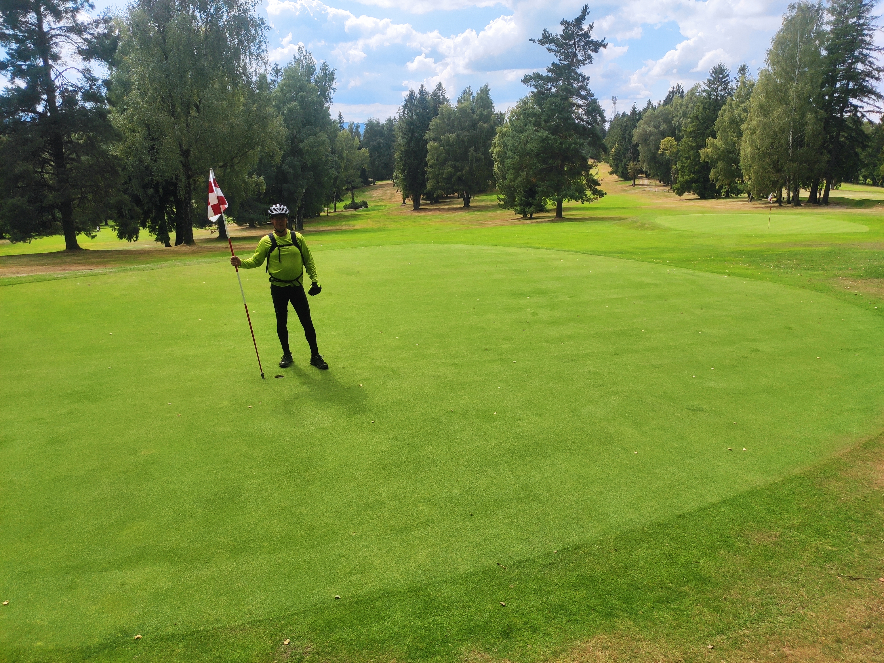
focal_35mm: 26
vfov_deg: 53.1
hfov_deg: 67.3
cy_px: 332
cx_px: 442
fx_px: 664
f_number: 1.75
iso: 112
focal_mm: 4.77
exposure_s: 1/2834
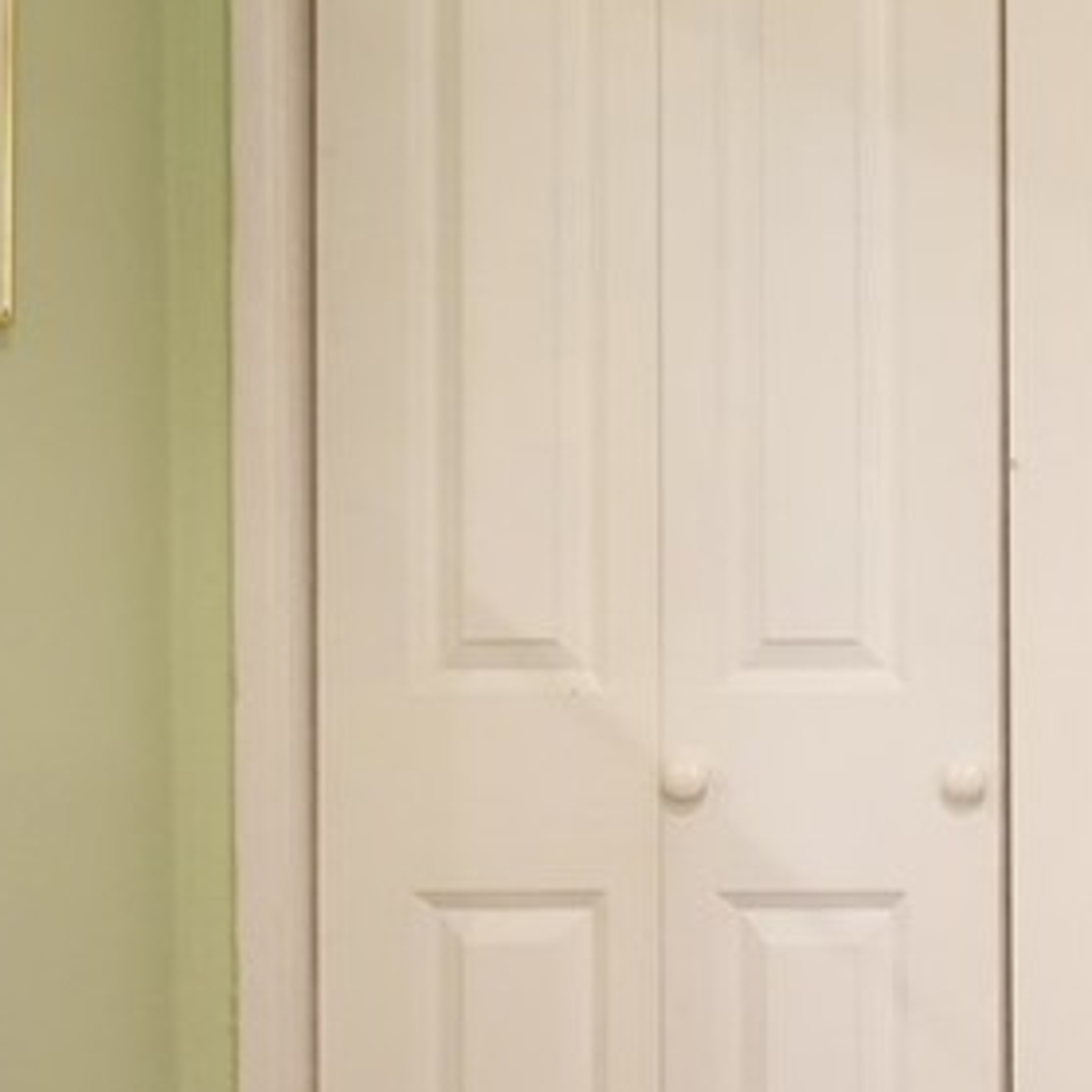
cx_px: 1699
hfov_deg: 19.6
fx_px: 2677
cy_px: 573
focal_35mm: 75
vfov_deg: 23.1
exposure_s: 1/160
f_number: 4
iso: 6400
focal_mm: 24
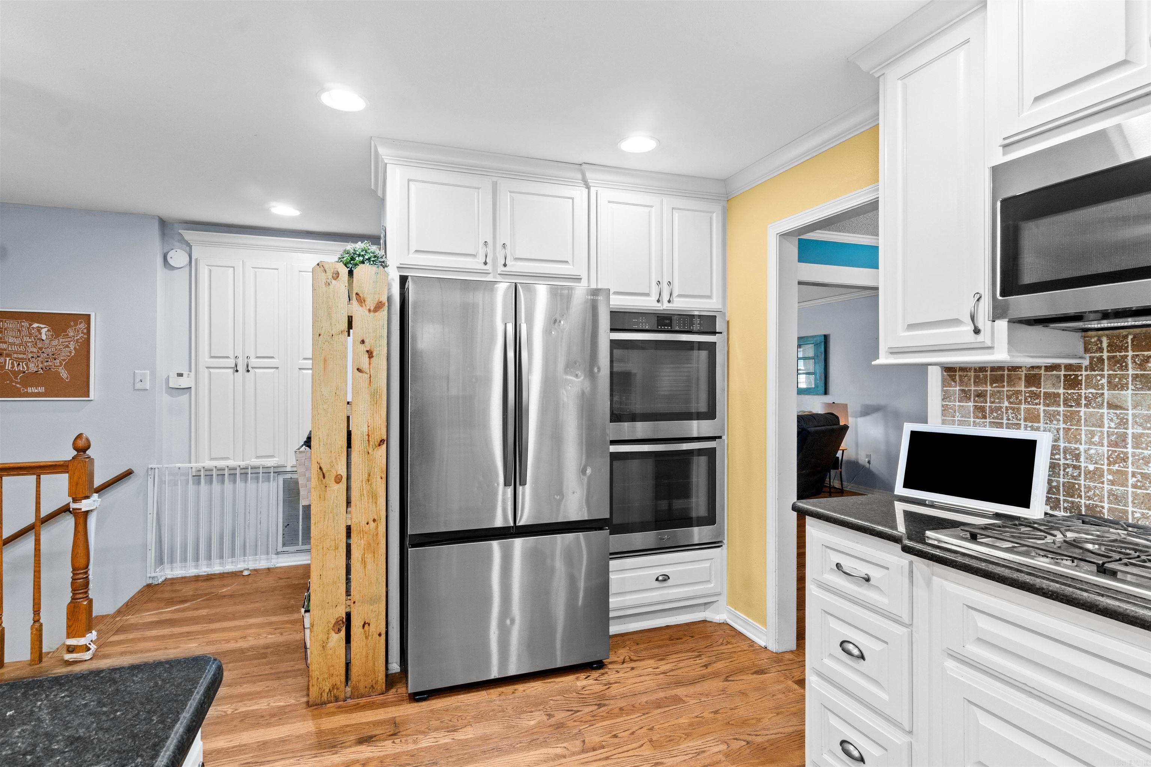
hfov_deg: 95.0
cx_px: 576
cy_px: 384
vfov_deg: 72.0
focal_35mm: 16
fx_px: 527
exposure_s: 1/1.25
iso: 250
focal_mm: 11
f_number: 9
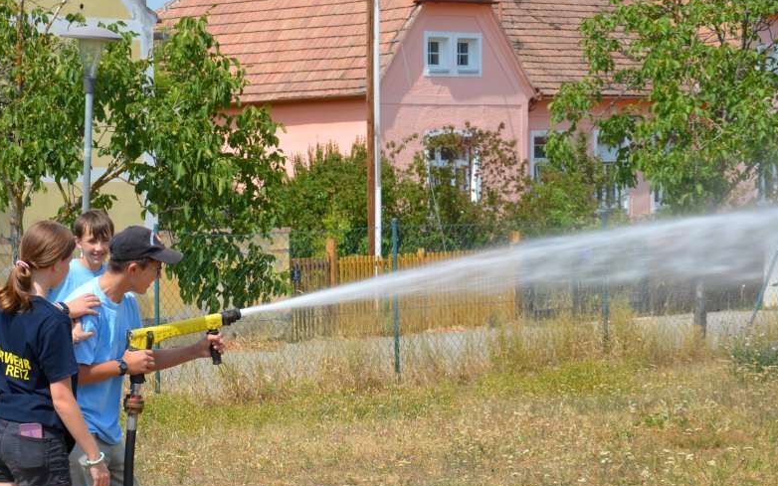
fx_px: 2481
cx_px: 220
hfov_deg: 17.7
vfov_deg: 11.2
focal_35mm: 117
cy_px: 354
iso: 100
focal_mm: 50
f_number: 8
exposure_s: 1/250
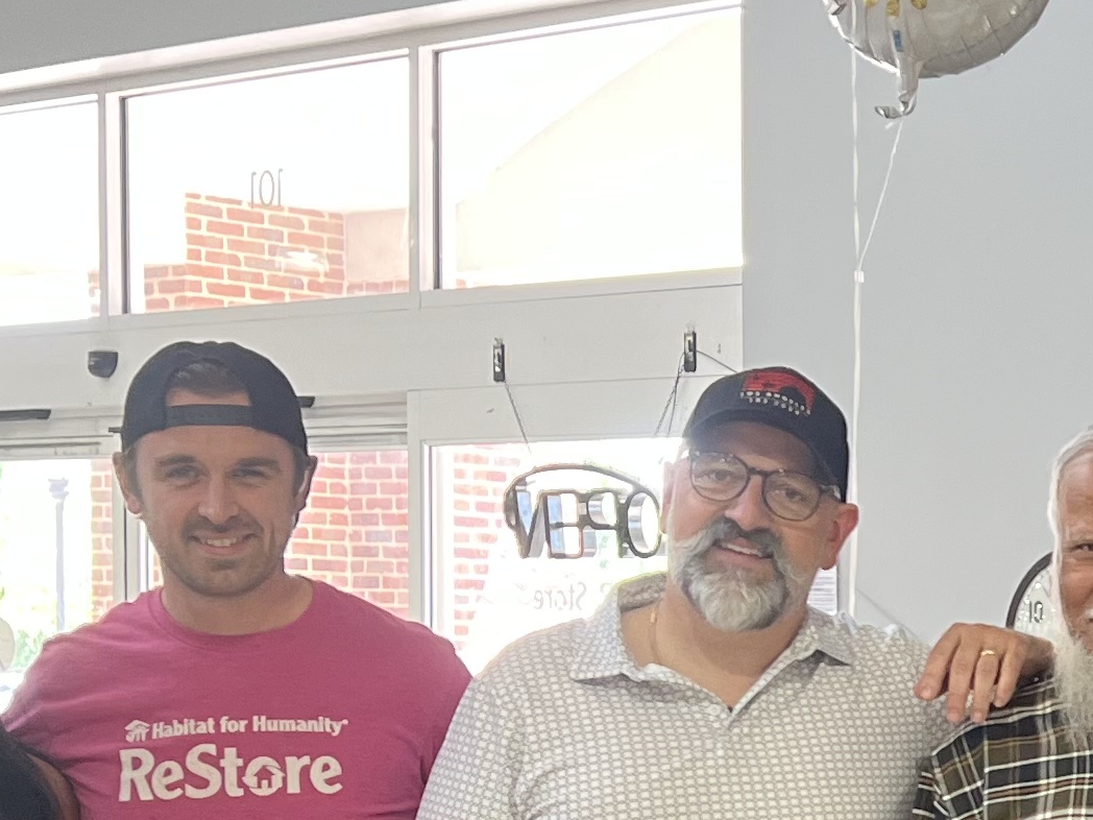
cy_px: 913
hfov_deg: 18.6
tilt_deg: -6.4
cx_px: 1295
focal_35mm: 100
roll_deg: -1.0
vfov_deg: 14.4
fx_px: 3157
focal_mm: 5.7
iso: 125
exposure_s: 1/120
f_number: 1.5
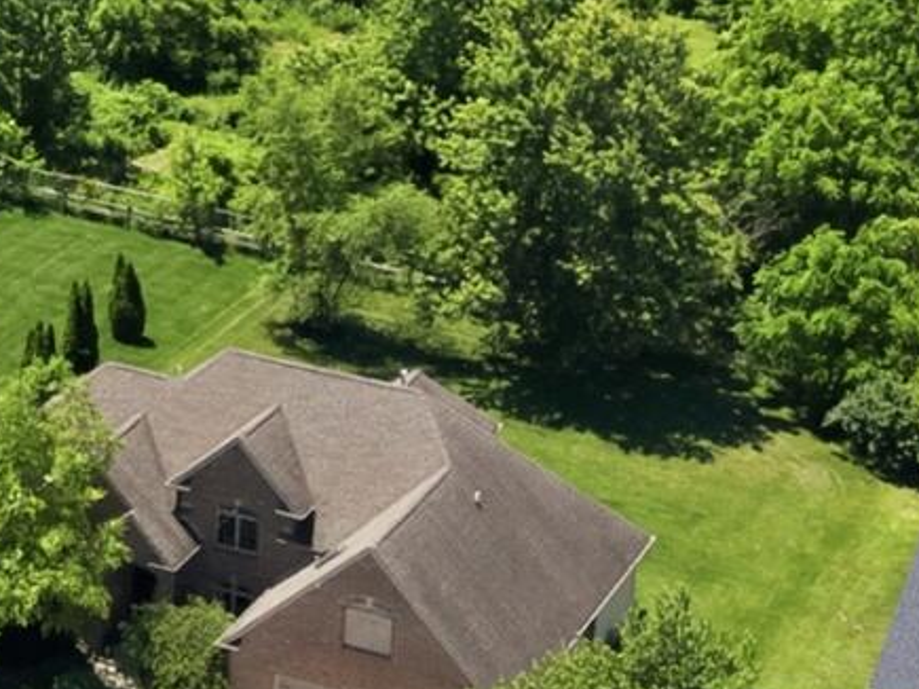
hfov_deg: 13.5
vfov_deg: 10.7
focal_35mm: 138
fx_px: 3663
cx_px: -467
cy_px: 86
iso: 270
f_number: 1.8
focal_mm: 8.7
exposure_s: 1/6000
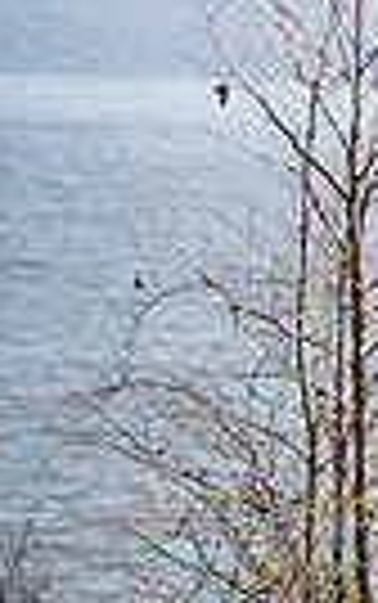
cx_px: 1296
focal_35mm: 309
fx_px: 5082
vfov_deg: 6.8
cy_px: 106
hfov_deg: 4.1
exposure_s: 1/1000
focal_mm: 70
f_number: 2.8
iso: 100
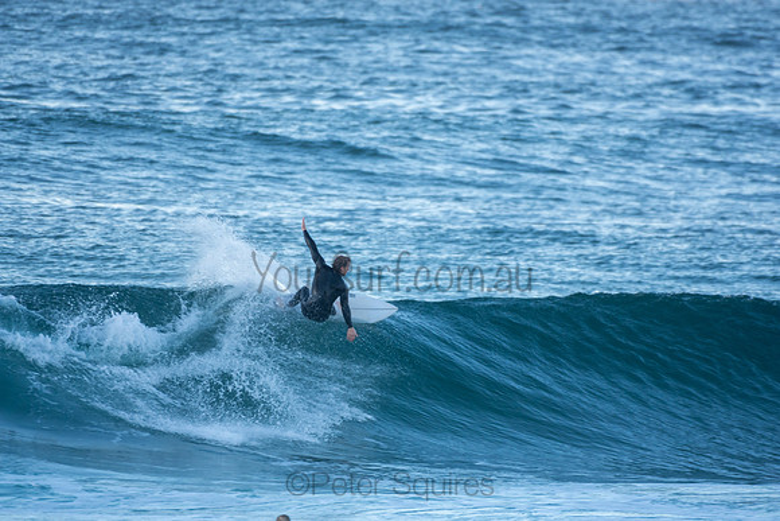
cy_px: 260
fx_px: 16253
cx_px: 390
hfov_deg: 2.7
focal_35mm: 750
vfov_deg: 1.8
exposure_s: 1/400
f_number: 5.6
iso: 280
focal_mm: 500
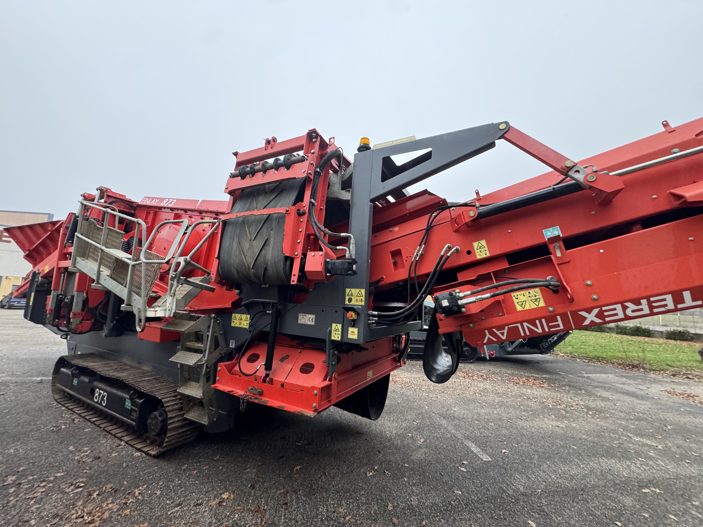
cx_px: 352
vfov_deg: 85.7
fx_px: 284
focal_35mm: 14
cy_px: 264
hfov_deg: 102.1
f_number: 2.2
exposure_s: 1/60
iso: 500
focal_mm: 2.22
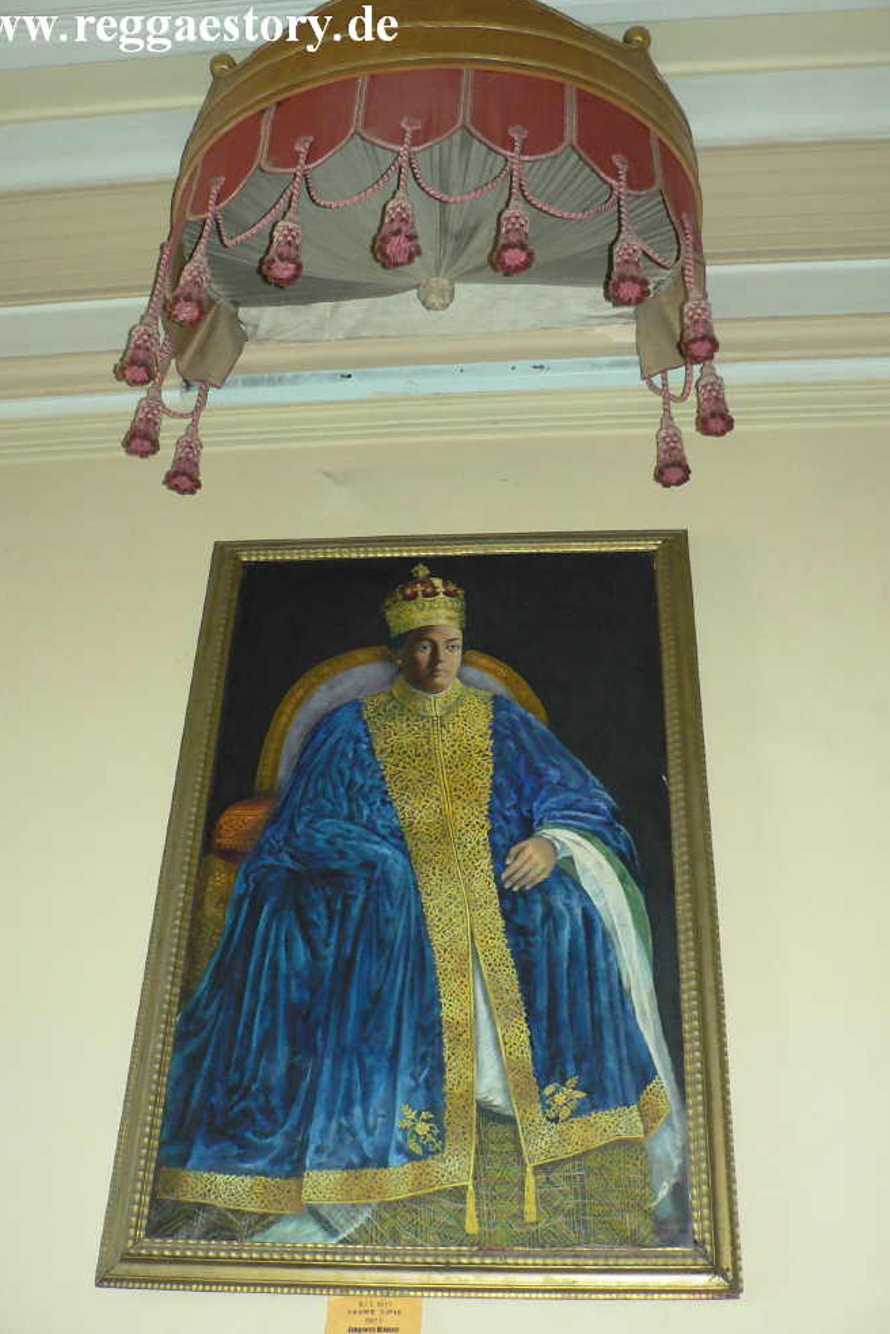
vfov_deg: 51.9
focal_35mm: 37
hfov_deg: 35.9
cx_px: 430
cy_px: 672
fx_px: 1372
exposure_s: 1/60
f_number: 2.8
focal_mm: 6
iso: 300
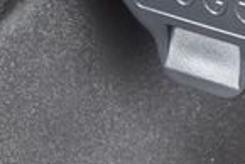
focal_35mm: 363
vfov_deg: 3.8
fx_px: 2474
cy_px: -86
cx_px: 79
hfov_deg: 5.7
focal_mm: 55
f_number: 7.1
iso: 400
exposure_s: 1/40
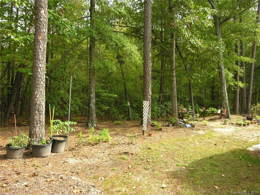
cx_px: 130
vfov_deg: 56.8
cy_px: 98
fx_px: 180
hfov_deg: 71.6
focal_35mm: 24
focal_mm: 6.1
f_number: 3.2
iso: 50
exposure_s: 1/73.5
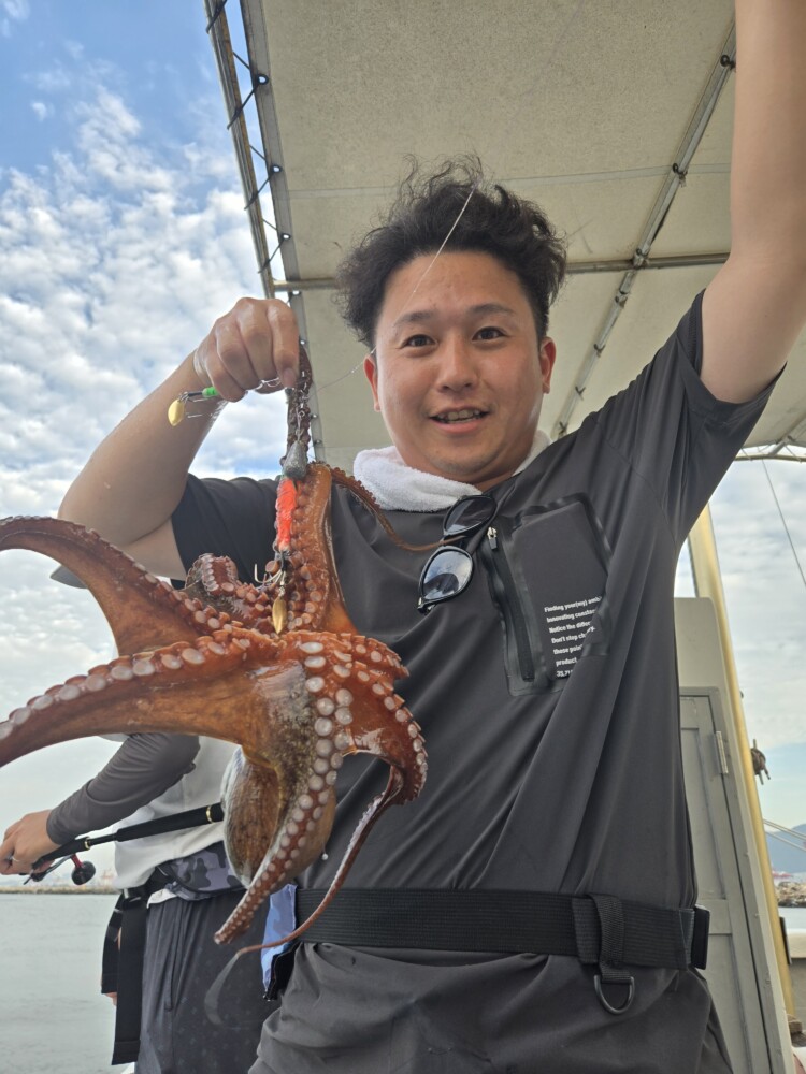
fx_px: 714
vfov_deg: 73.9
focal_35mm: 23
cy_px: 537
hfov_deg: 58.9
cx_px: 403
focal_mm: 5.4
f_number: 1.8
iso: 25
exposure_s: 1/246
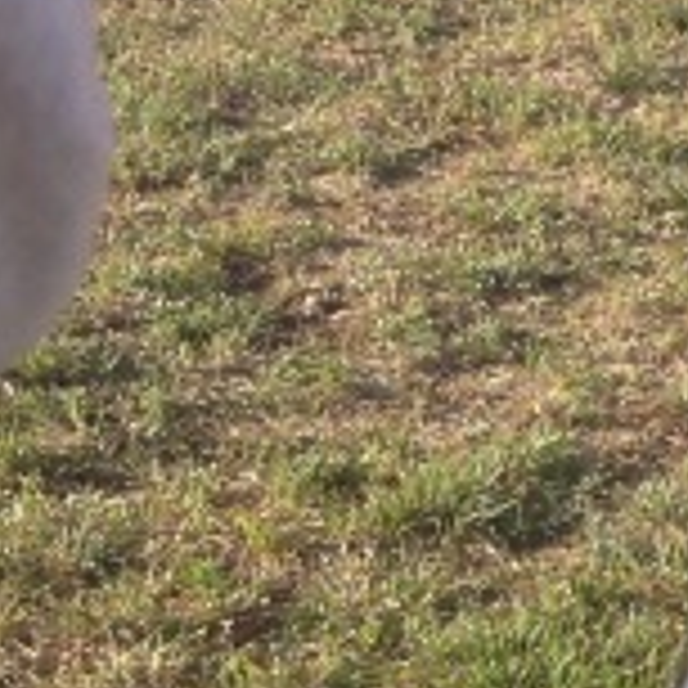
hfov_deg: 7.3
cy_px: 292
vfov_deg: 8.5
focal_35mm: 207
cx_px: 2194
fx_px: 4655
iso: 50
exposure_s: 1/546
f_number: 2.4
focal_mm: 4.28
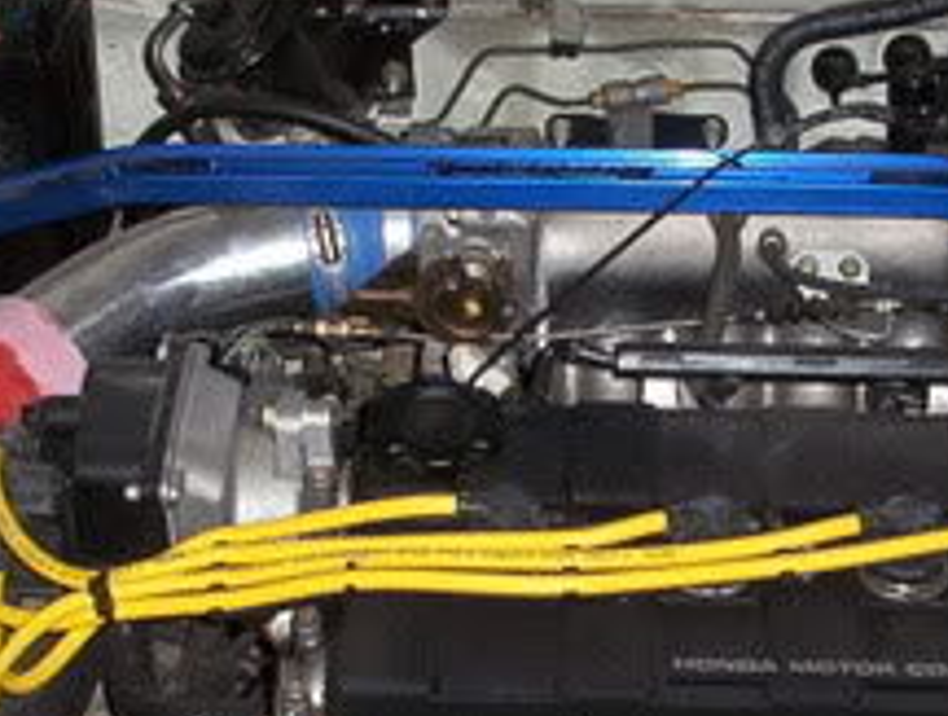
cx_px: 511
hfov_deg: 19.0
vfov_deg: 14.4
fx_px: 2827
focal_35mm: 103
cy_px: 428
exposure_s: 1/30
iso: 140
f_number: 4.5
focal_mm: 6
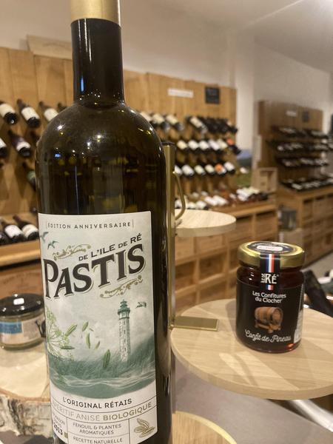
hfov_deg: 49.7
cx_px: 166
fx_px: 359
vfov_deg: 63.4
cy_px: 222
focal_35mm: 28
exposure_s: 1/33
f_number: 1.8
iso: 250
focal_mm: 3.99
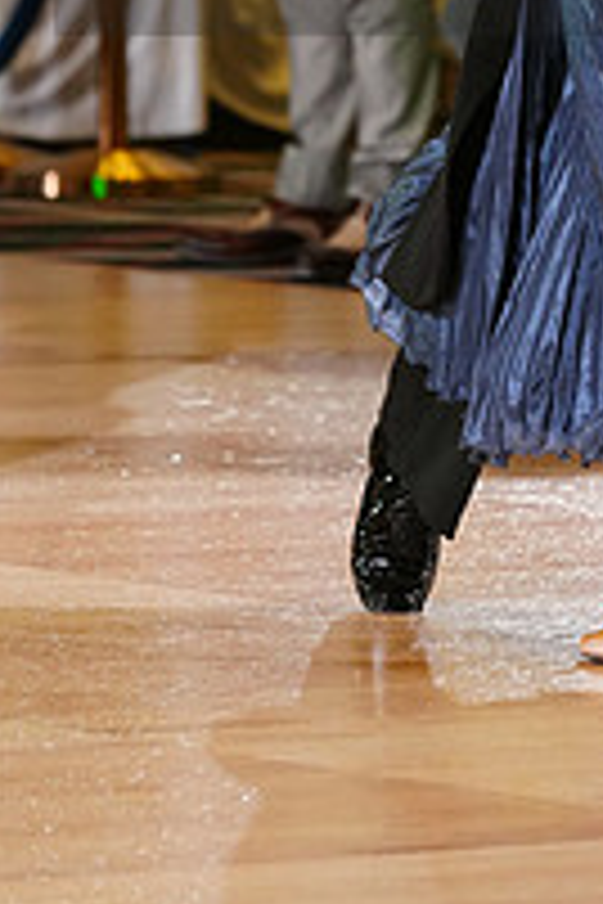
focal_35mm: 519
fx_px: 13039
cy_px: -112
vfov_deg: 4.0
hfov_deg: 2.6
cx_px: 677
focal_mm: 180
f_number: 4
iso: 2500
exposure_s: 1/400
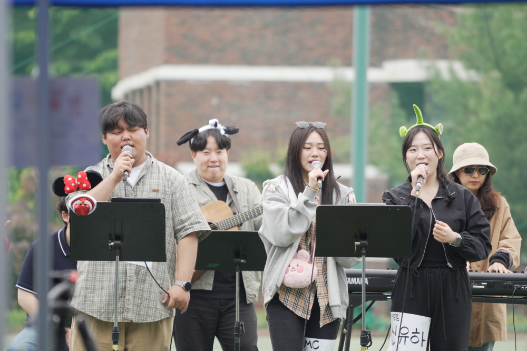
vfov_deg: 4.6
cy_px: 176
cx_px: 264
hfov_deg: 7.0
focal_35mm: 296
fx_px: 4324
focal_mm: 197
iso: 125
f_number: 4
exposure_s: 1/100
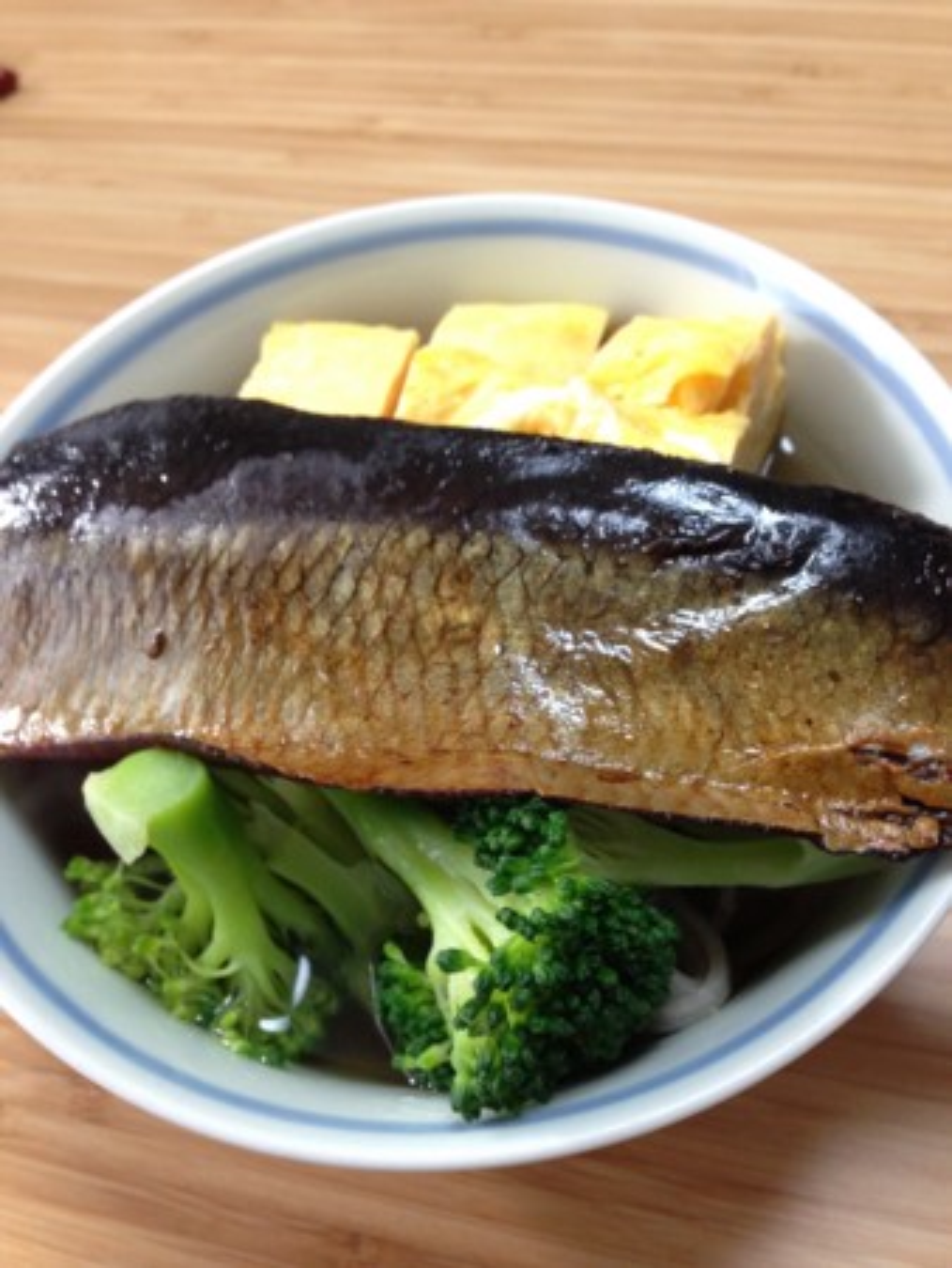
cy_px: 634
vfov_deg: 55.3
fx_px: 1209
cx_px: 476
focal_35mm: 33
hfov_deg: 43.0
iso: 160
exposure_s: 1/20
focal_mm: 4.12
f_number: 2.4
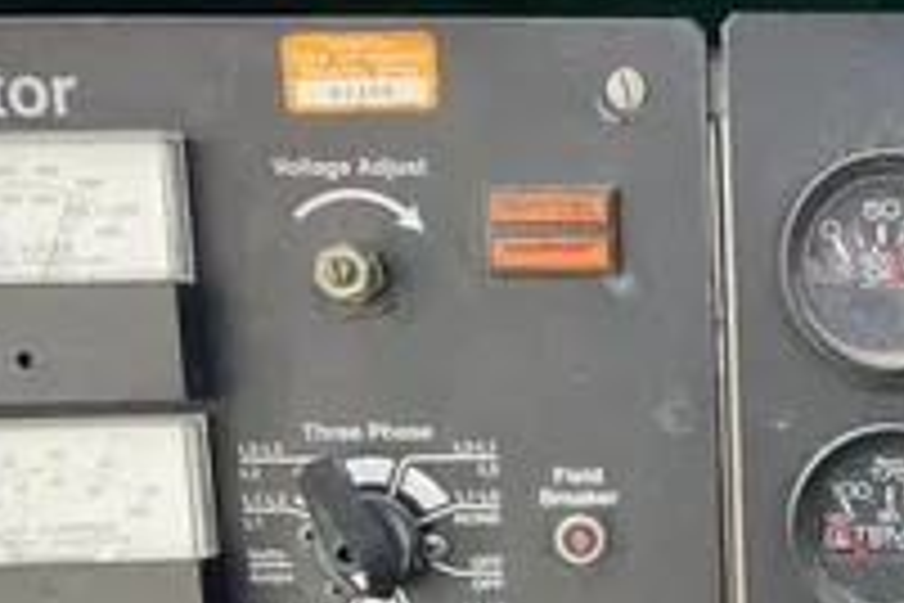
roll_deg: +1.3
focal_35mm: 60
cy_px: 603
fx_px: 1507
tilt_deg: -10.1
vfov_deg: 21.8
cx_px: 886
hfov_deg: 31.1
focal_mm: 3
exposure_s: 1/274
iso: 25
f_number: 1.8
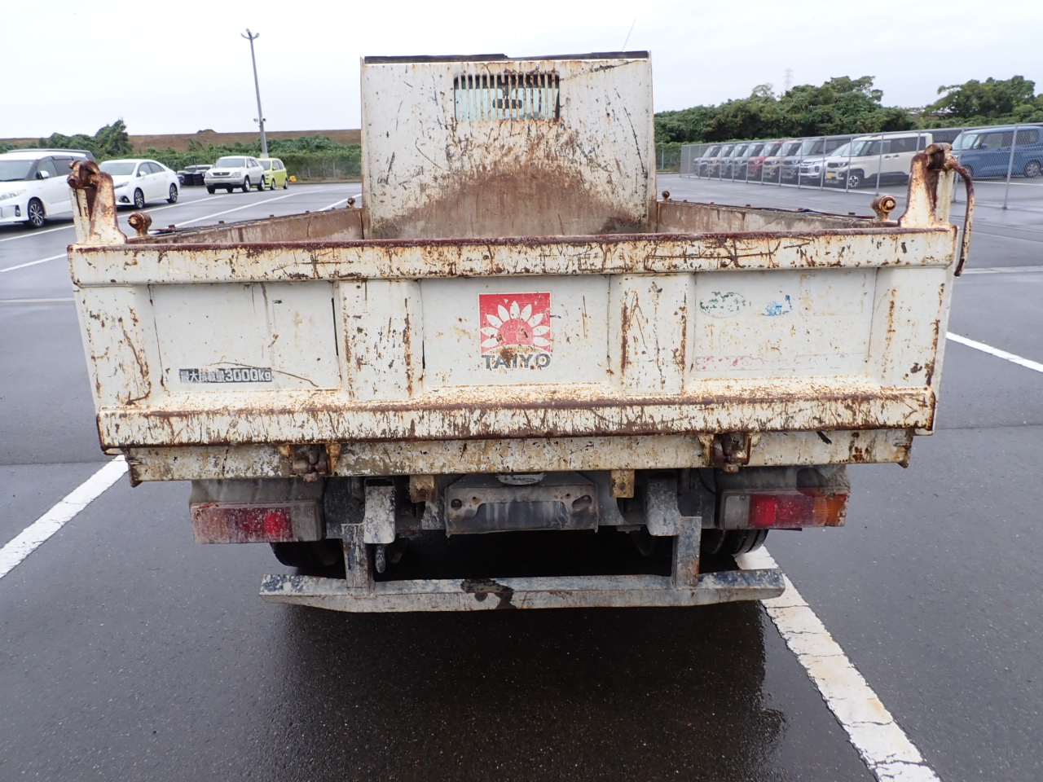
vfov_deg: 54.9
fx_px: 753
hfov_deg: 69.4
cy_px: 391
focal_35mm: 25
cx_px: 522
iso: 100
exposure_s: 1/80
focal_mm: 4.5
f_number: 2.8
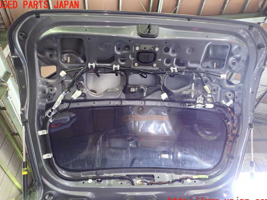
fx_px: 201
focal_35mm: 26
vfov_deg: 53.1
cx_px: 134
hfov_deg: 67.3
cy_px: 103
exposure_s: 1/30
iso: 500
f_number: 2
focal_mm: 4.5
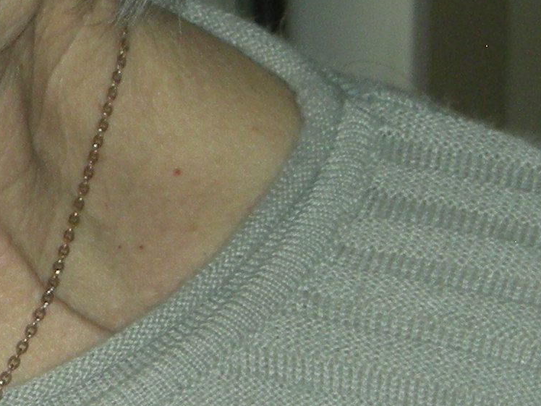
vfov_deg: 3.4
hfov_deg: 4.6
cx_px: -431
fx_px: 6736
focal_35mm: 431
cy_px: -217
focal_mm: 17.1
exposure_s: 1/30
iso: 110
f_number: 4.7
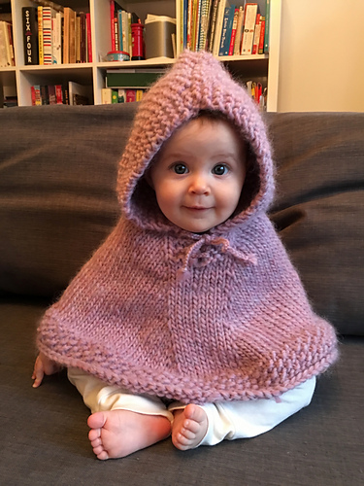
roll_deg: -0.3
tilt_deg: -10.6
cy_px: 243
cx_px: 182
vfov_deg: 61.7
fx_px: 407
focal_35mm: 29
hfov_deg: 48.2
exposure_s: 1/4
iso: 100
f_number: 2.2
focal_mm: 4.15
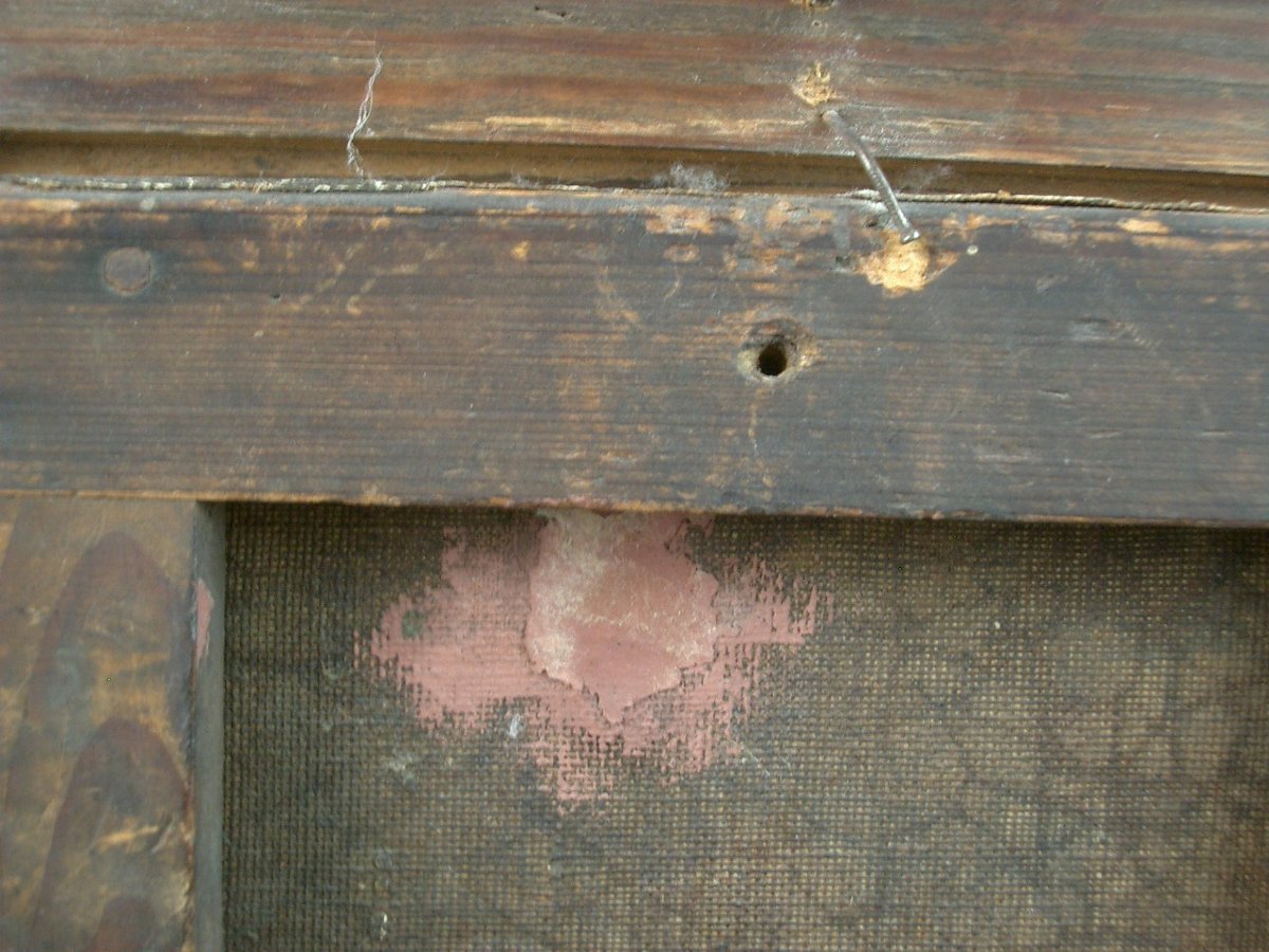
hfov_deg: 38.9
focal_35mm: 49
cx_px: 634
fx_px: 1796
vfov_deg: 29.7
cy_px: 476
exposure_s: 1/15
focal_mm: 8.2
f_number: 3.1
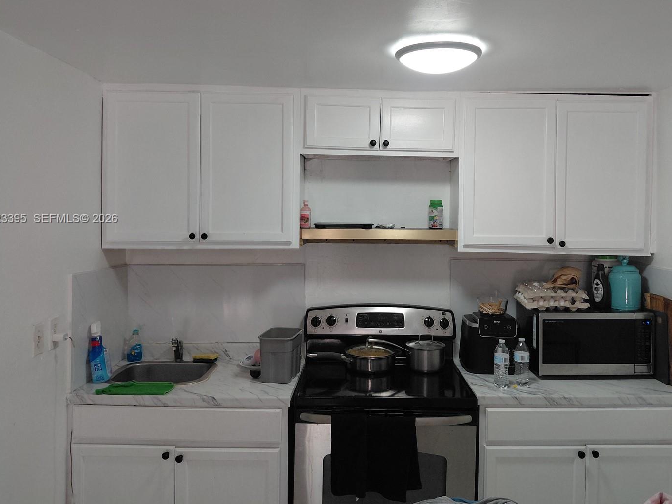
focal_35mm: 29
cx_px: 356
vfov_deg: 48.1
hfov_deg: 61.6
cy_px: 219
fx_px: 563
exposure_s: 1/120
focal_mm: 4.69
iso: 125
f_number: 1.8
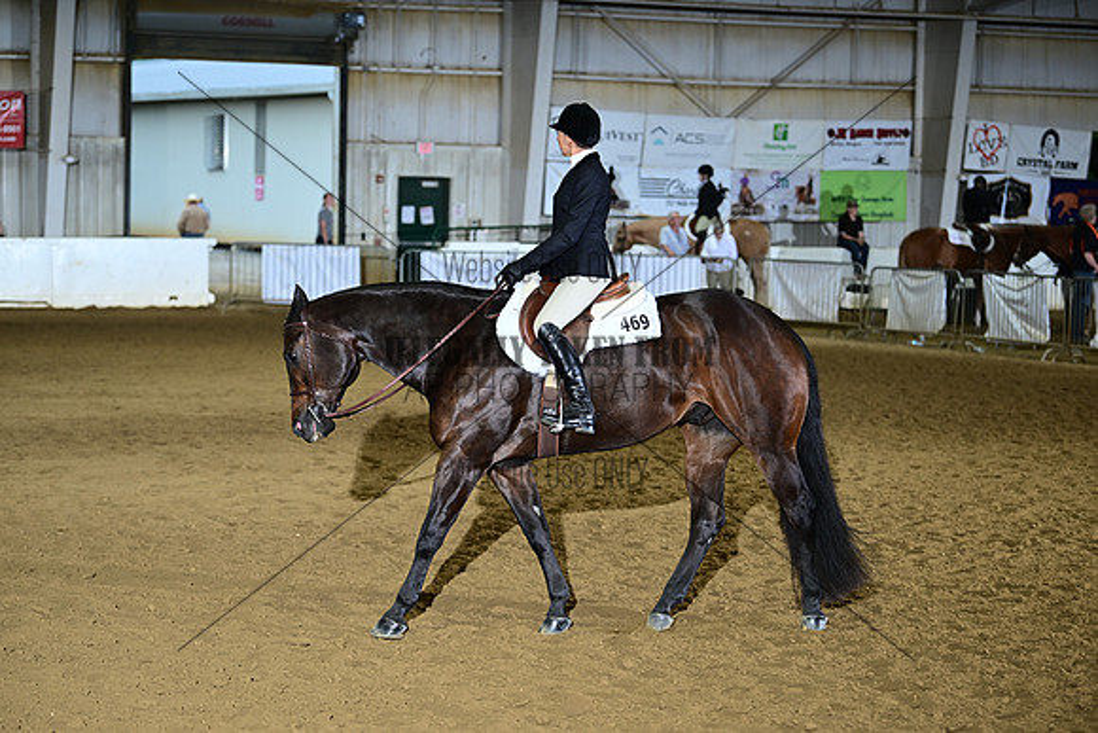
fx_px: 3051
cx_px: 549
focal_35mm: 100
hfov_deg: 20.4
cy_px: 366
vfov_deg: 13.7
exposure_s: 1/205
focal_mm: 100
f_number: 3.5
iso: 500
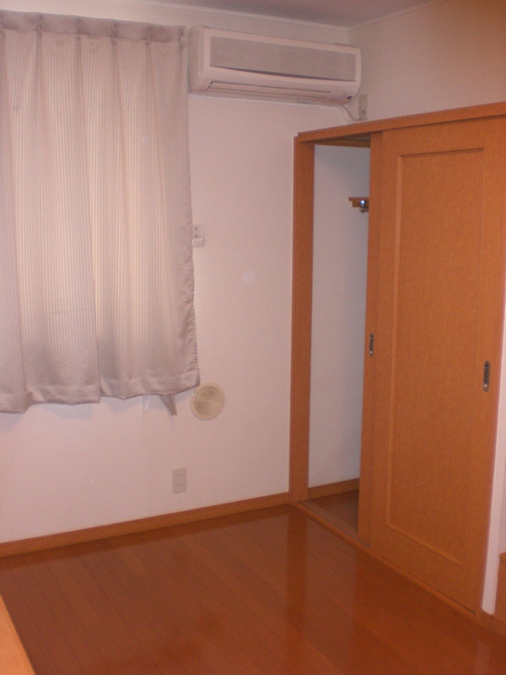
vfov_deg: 49.0
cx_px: 253
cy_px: 338
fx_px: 741
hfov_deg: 37.7
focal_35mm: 38
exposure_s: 1/60
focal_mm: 6.3
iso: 200
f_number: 3.1
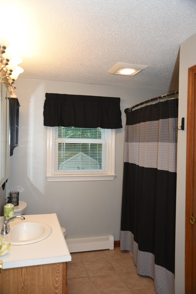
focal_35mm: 31
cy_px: 147
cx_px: 98
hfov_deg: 42.3
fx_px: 253
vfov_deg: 60.3
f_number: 4
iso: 320
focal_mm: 31
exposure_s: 1/160
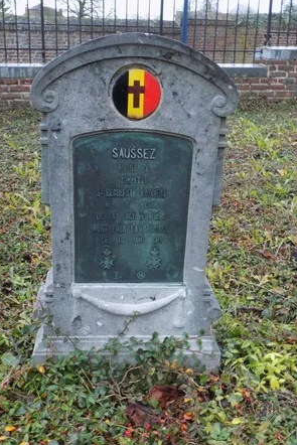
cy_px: 222
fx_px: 445
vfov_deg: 53.1
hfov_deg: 36.9
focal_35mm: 36
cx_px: 131
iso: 400
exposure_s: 1/30
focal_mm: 6.1
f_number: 3.4
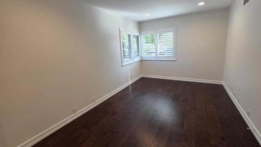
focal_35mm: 15
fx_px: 104
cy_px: 66
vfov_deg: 70.4
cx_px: 137
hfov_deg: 102.9
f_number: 1.9
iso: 80
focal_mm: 2.2
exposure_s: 1/120
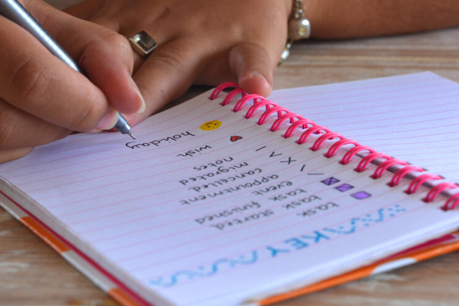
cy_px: 129
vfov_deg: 13.6
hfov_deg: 20.3
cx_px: 229
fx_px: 1283
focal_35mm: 101
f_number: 8
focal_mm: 55
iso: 200
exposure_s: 1/60
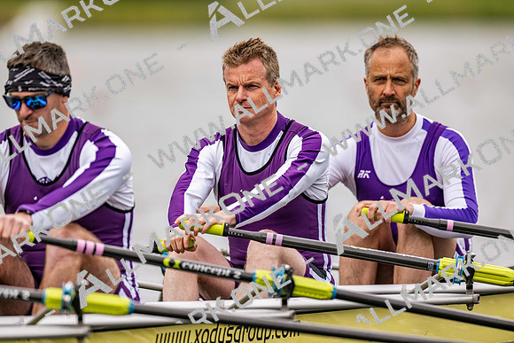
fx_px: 8568
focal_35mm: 600
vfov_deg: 2.3
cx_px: 257
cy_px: 172
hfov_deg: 3.4
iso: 320
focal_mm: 600
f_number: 4
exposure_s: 1/2500
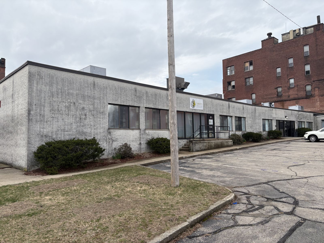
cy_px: 122
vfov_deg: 53.1
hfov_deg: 67.3
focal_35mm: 26
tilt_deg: +3.8
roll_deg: +0.9
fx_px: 243
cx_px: 162
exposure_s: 1/3125
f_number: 1.6
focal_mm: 5.96
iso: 50
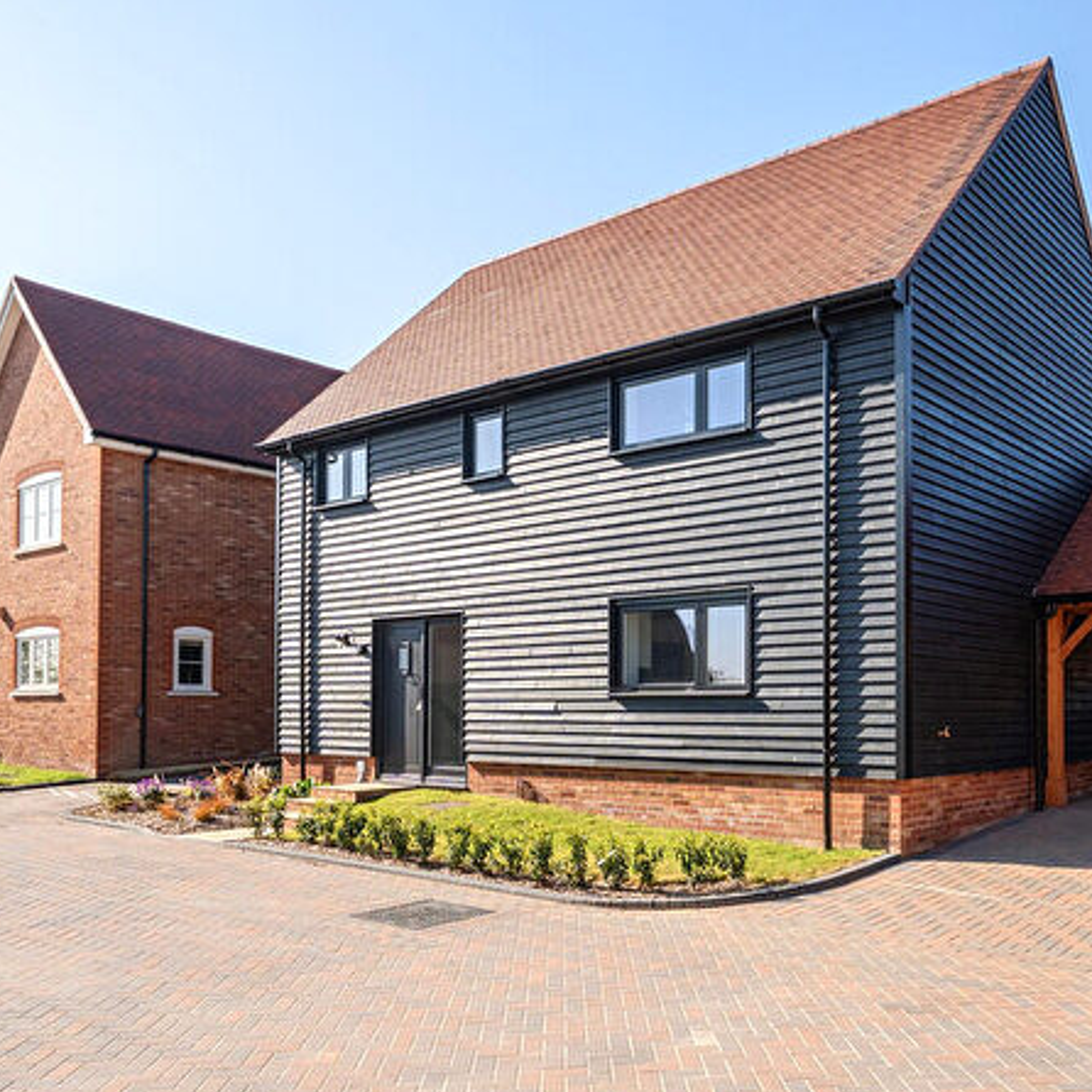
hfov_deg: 56.2
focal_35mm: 28
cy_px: 564
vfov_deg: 57.3
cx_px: 720
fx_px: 999
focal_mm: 14
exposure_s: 1/400
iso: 400
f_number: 8
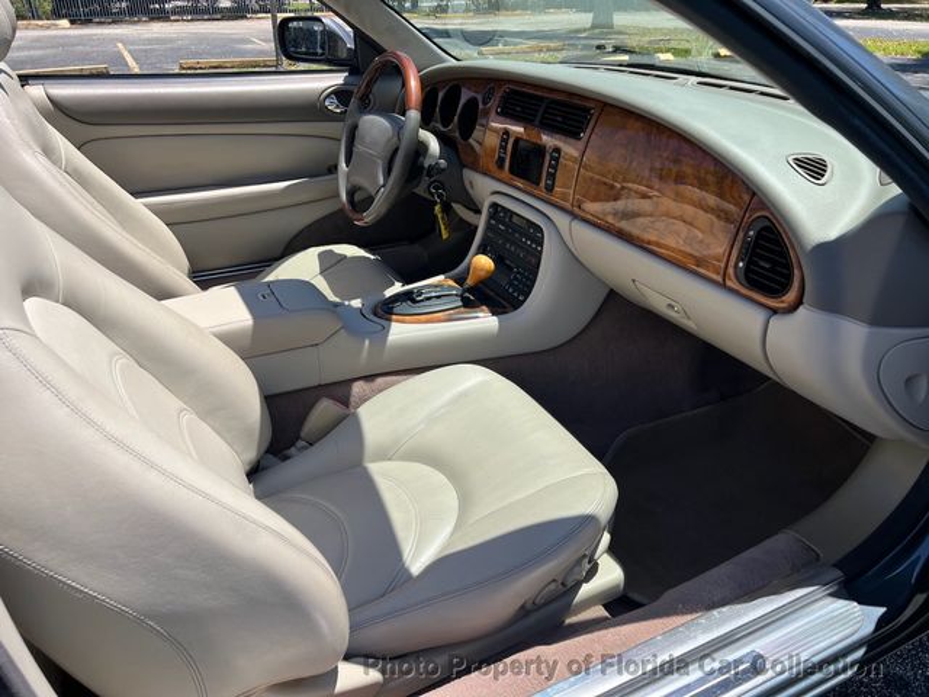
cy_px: 348
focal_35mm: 26
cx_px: 464
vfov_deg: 53.1
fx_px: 698
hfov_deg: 67.3
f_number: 1.5
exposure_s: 1/2841
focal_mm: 5.7
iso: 50
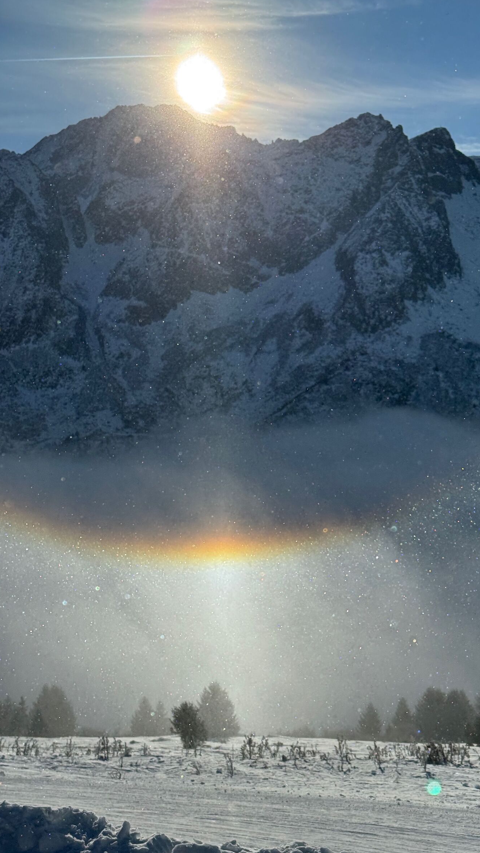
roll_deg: +3.0
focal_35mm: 53
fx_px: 1199
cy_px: 430
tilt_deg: -3.0
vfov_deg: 39.2
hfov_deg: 22.5
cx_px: 322
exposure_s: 1/15385
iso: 50
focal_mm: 6.76
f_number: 1.78
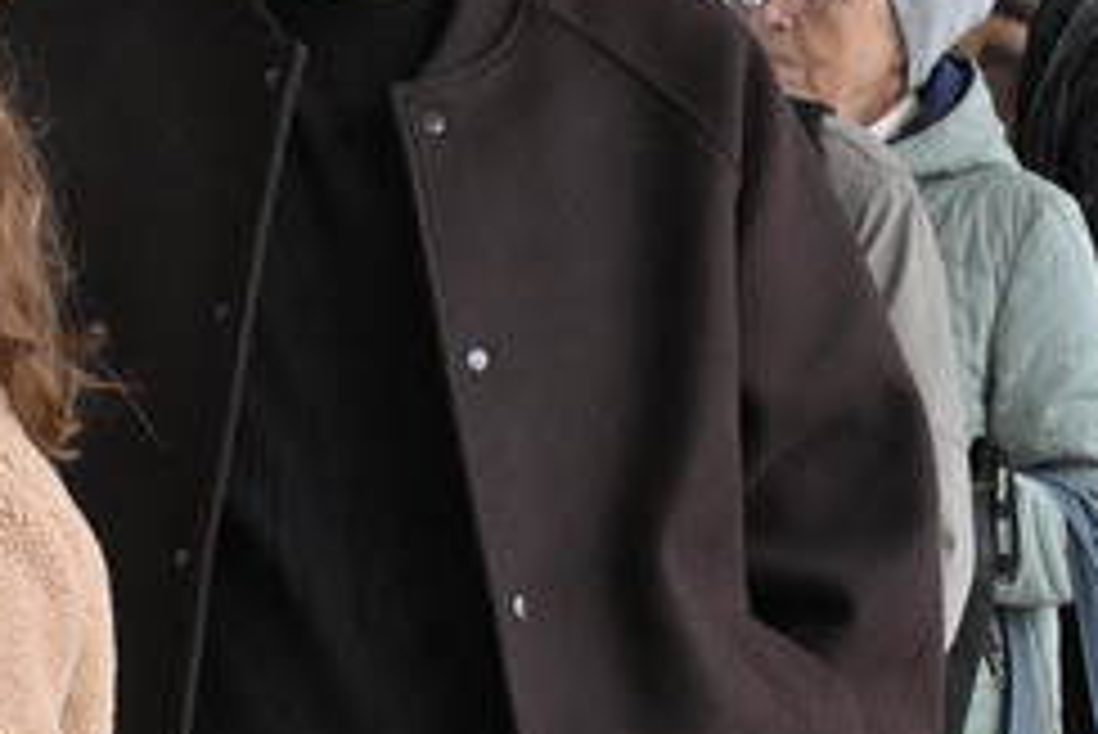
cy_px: 464
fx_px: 4730
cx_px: 266
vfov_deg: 8.9
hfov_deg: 13.2
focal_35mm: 155
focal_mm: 37
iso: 1250
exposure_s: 1/250
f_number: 6.3
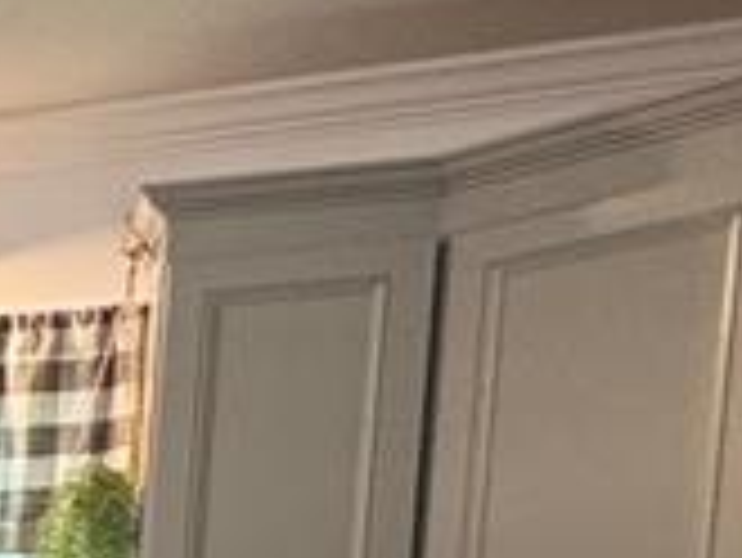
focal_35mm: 87
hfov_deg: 14.0
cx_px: -1115
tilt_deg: -4.7
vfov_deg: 15.4
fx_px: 1866
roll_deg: -0.5
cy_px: 882
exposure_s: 1/60
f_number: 2.2
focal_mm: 2.22
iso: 160
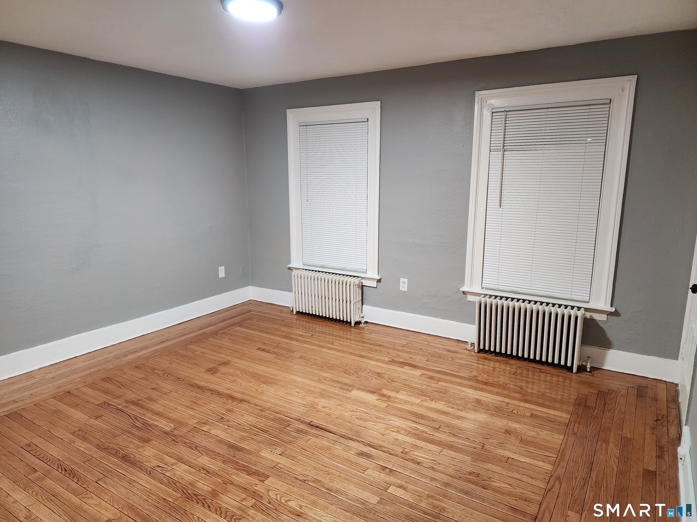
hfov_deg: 73.9
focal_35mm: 23
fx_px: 463
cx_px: 348
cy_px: 261
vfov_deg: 58.9
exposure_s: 1/60
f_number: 1.8
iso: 640
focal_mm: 6.4
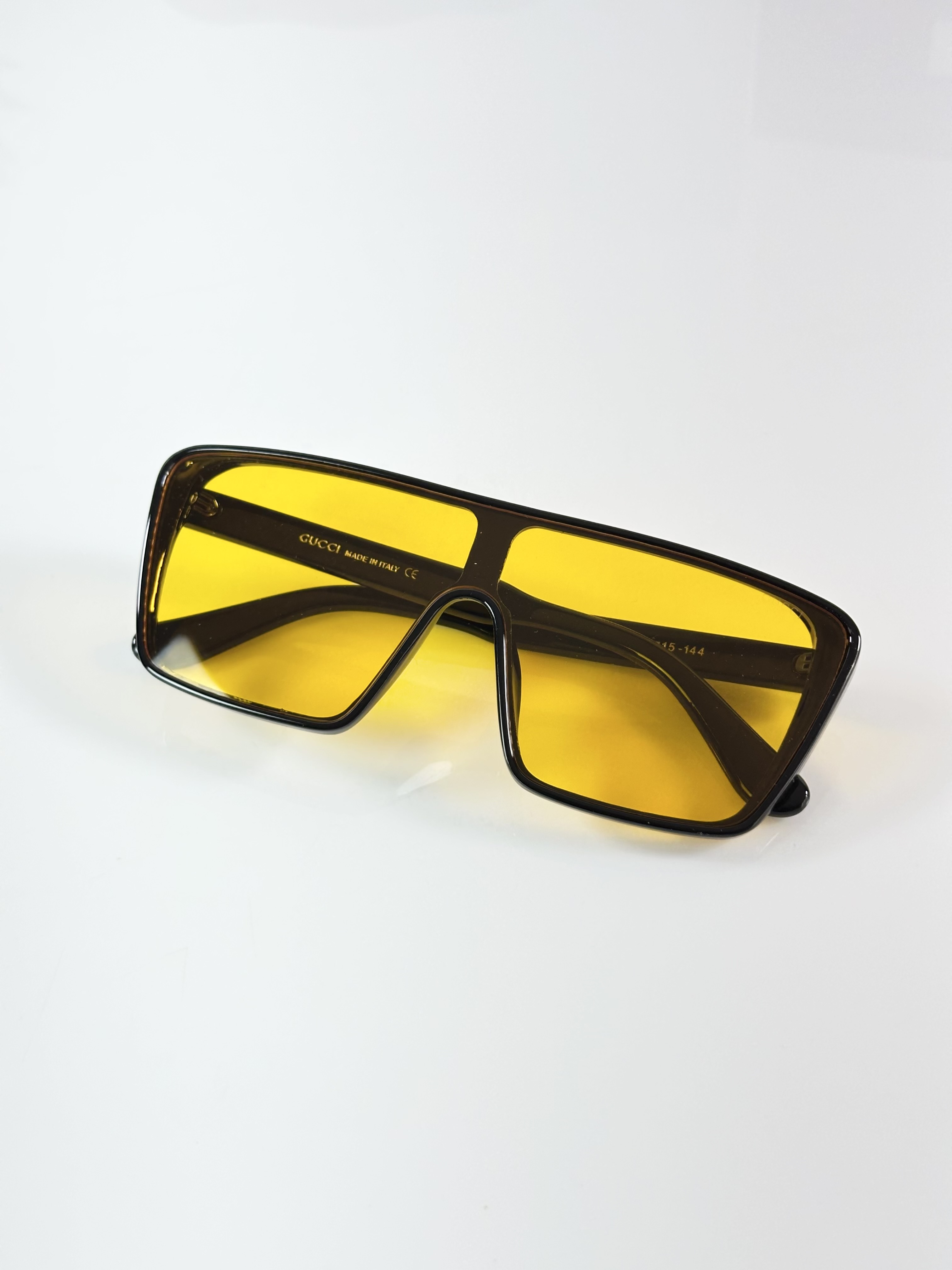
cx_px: 476
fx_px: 1760
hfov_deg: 30.3
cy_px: 635
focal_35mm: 48
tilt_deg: -48.3
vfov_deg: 39.7
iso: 80
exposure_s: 1/100
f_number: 1.78
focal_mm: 6.86
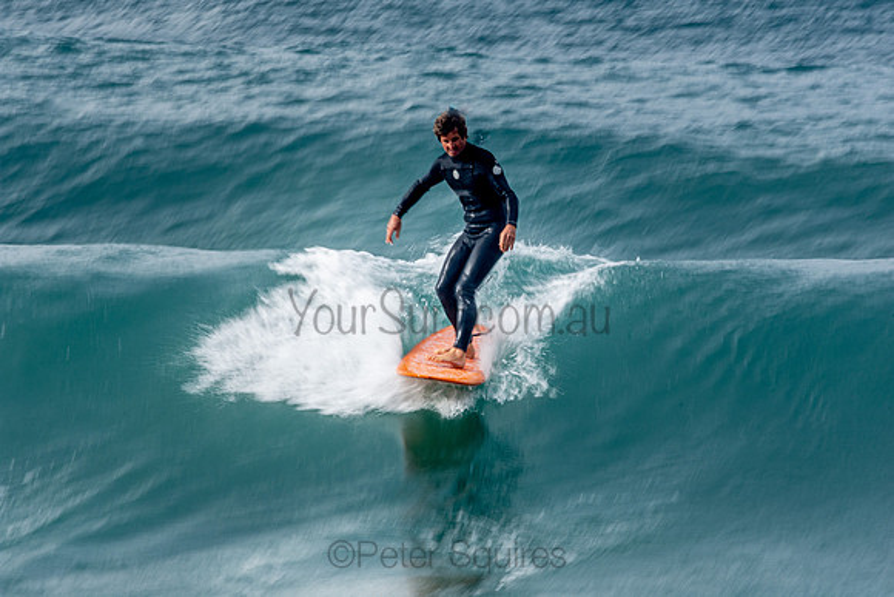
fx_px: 17883
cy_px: 298
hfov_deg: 2.9
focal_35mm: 720
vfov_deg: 1.9
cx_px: 447
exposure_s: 1/25
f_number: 22
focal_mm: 480
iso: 100
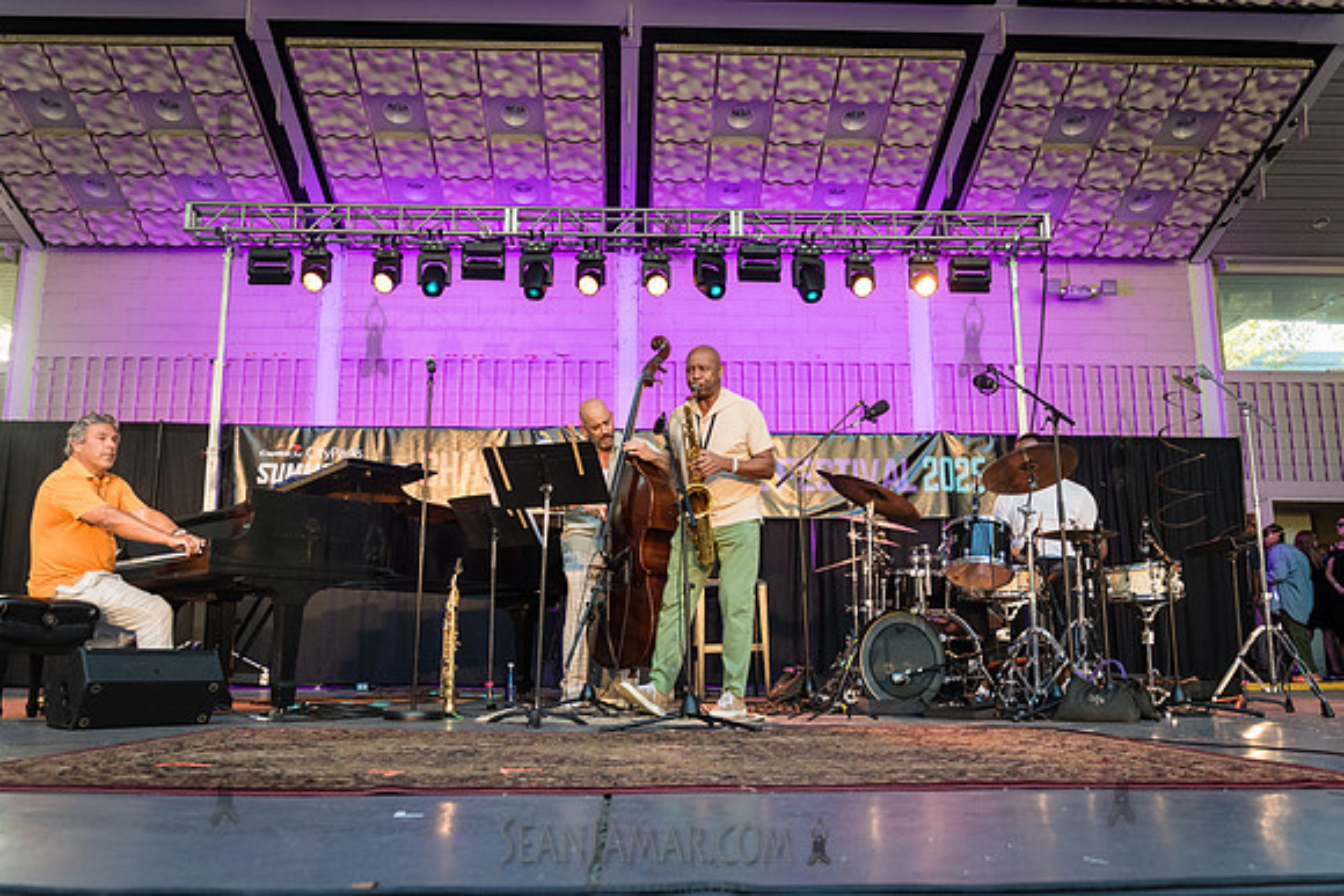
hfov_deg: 59.4
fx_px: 1179
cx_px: 672
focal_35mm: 32
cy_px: 448
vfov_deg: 41.6
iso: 3200
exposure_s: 1/500
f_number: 4
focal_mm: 31
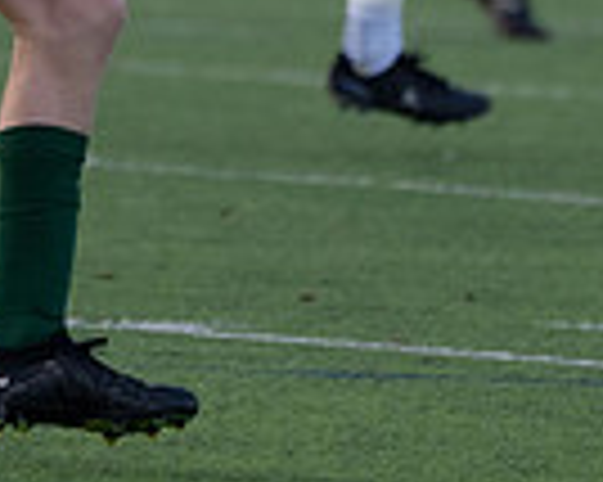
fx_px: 23933
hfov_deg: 1.4
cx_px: -166
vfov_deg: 1.2
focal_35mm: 1342
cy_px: -372
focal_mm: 330
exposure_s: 1/1250
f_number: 5.6
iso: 2000
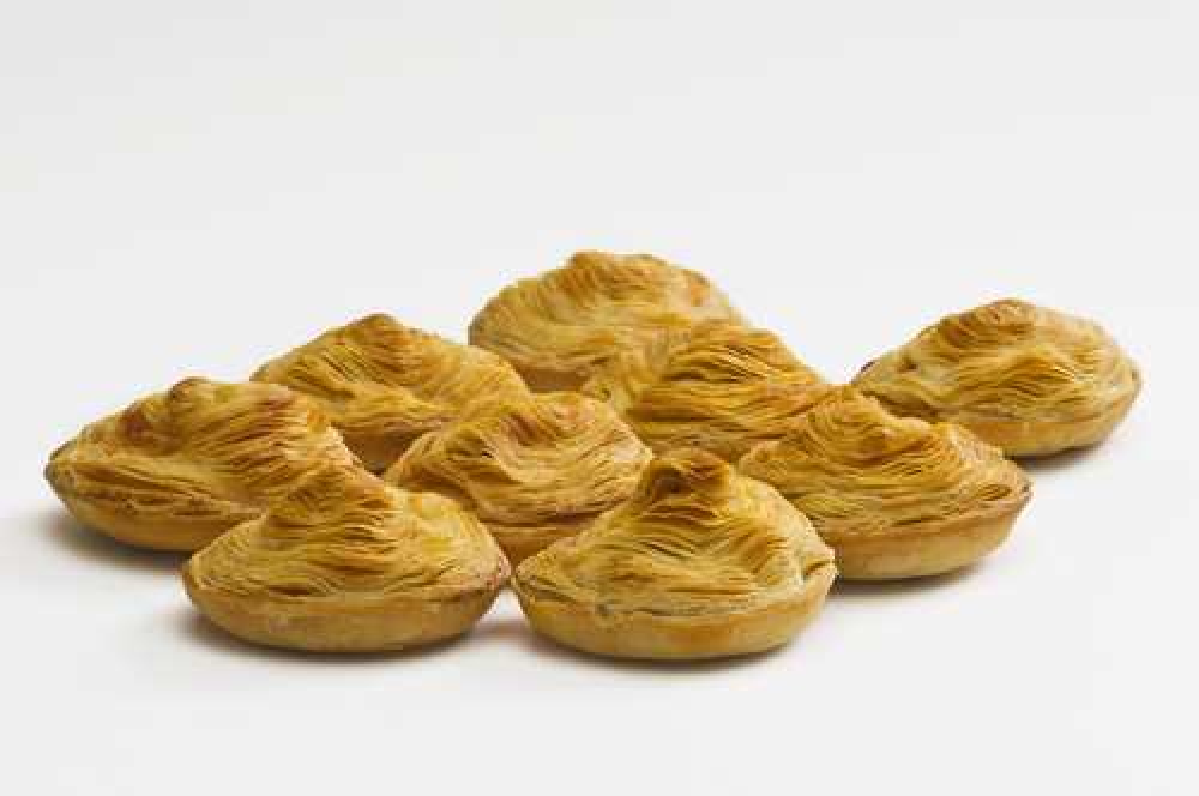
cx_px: 600
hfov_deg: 7.6
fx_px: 8981
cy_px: 398
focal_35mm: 270
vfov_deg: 5.1
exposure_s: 1/125
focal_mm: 180
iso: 100
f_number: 22
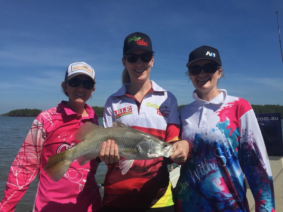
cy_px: 106
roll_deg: -1.8
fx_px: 237
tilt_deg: +3.7
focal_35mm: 29
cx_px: 142
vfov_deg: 48.2
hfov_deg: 61.7
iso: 32
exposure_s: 1/3968
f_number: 2.2
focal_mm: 4.15
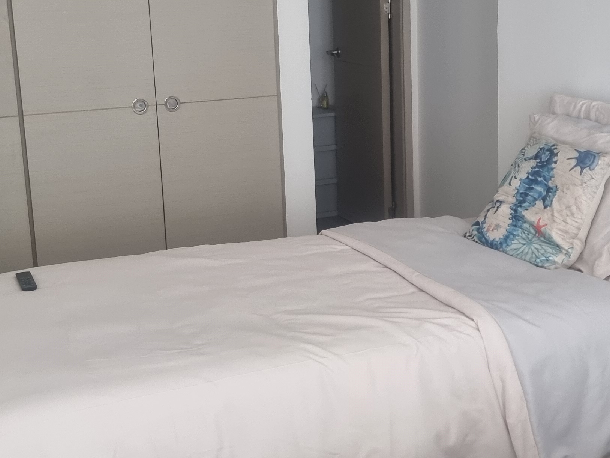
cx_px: 342
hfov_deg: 32.7
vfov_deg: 24.7
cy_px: 168
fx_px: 1040
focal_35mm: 59
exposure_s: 1/60
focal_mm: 6.7
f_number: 1.8
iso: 200
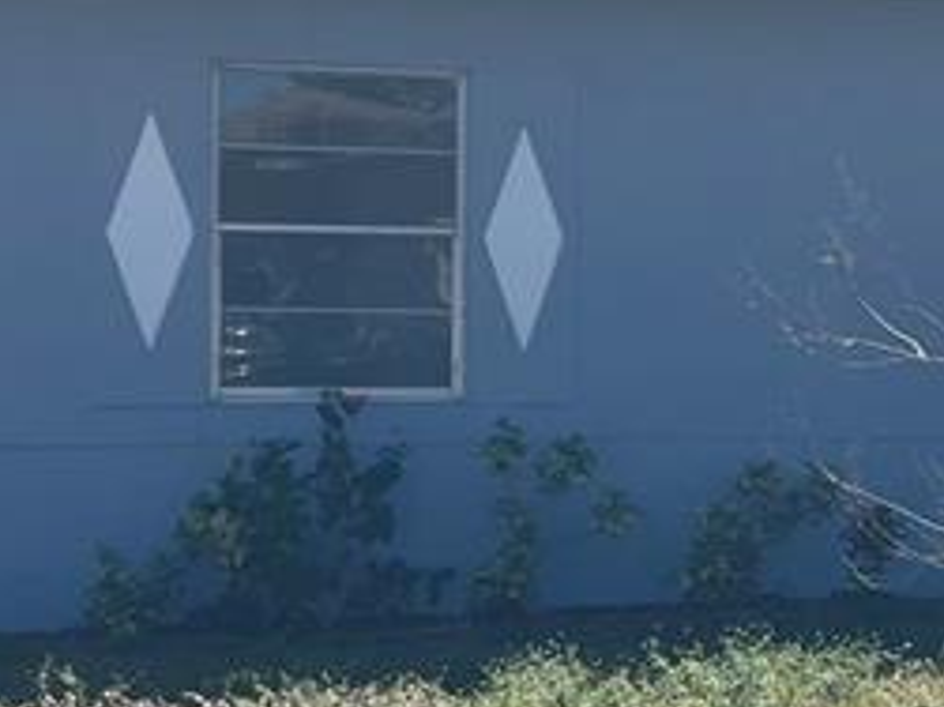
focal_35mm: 102
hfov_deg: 17.9
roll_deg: -0.1
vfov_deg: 14.5
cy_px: 327
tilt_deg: +1.2
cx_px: 1249
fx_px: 2780
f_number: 1.6
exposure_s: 1/3165
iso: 32
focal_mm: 5.1
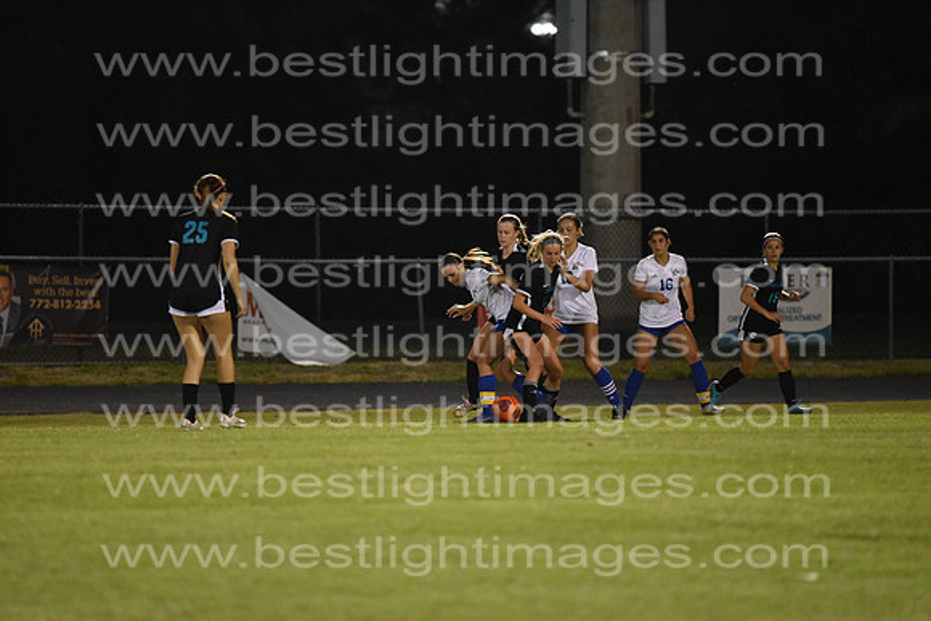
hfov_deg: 6.9
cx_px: 466
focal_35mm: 300
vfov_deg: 4.6
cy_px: 310
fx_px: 7760
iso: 10000
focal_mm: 300
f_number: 4
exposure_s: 1/800
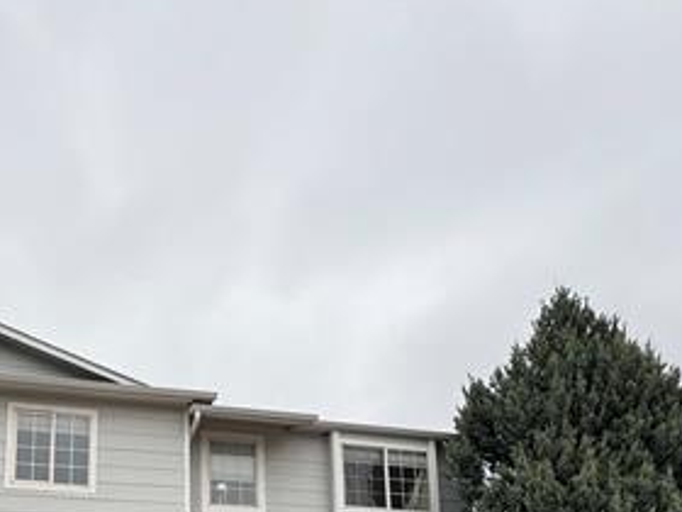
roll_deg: -0.3
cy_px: 557
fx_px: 630
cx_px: 173
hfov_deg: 54.3
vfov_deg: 37.3
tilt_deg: +8.1
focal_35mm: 32
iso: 40
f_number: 2.2
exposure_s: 1/297
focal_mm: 2.22
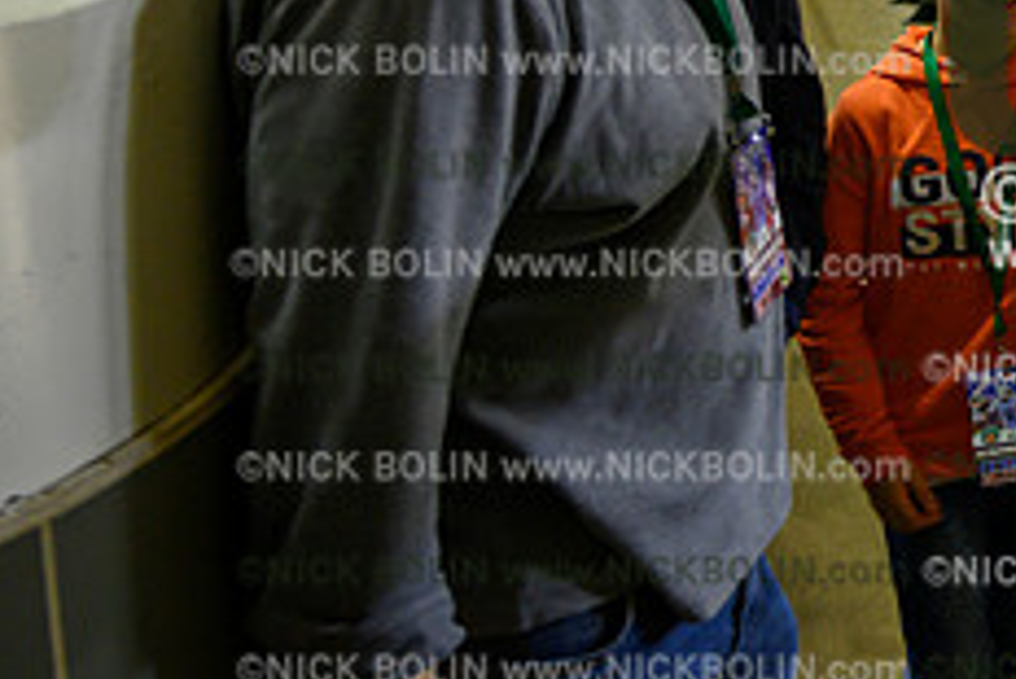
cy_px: 64
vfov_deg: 20.5
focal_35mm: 65
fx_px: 1836
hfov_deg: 26.9
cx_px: 1257
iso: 2000
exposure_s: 1/50
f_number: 4
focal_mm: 26
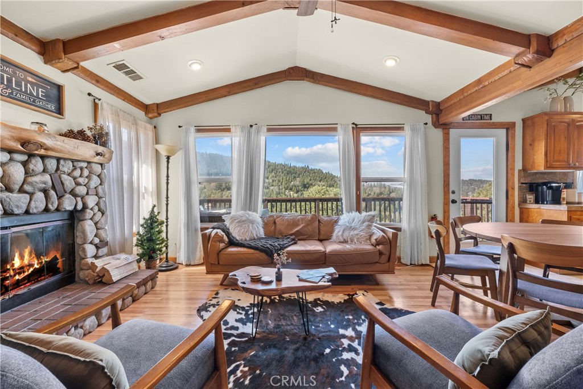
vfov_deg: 85.4
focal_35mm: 13
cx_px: 292
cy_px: 194
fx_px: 211
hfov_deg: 108.3
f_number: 9
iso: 250
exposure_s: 1/2.5
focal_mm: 13
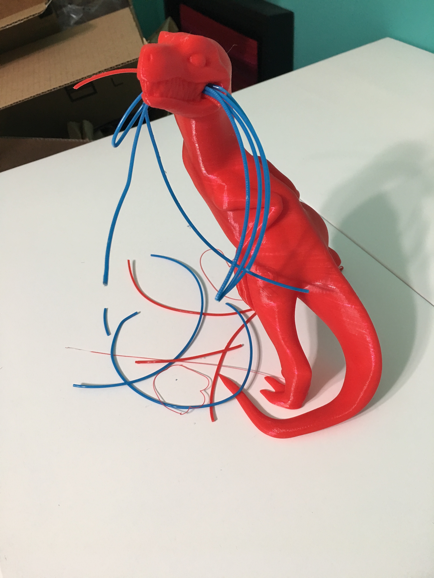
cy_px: 289
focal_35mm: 29
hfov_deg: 48.2
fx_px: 485
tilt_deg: -43.9
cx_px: 217
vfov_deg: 61.7
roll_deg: +9.7
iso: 50
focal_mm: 4.15
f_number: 2.2
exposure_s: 1/15
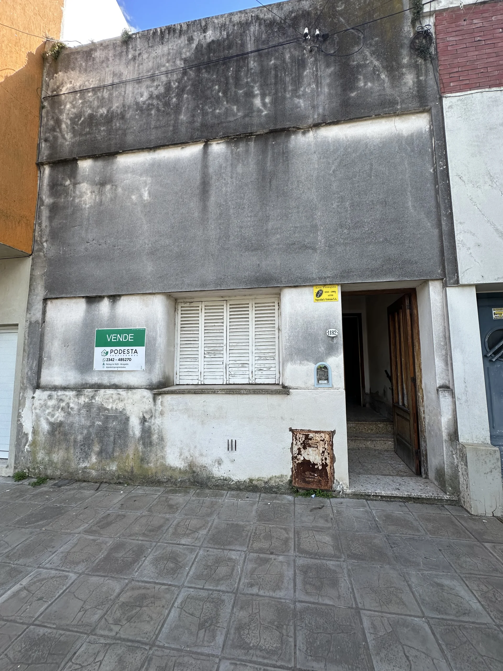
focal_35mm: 14
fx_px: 271
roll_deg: +0.0
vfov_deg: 102.1
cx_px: 252
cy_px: 336
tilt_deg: +6.9
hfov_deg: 85.7
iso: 40
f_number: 2.2
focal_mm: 2.22
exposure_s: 1/654
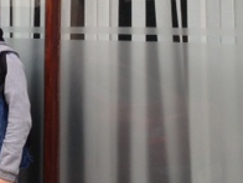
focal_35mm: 108
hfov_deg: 17.8
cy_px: -71
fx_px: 758
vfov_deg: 13.1
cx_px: 5
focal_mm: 4.12
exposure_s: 1/301
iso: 50
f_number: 2.4
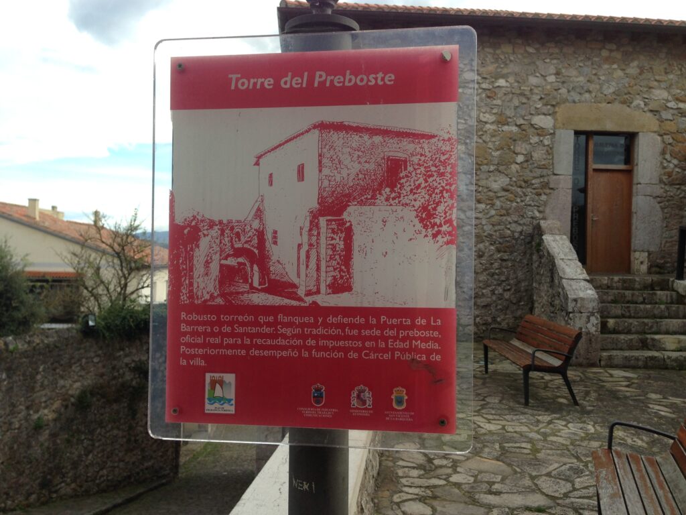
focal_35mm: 33
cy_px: 258
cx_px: 343
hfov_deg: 55.4
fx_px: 654
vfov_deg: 42.9
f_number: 2.4
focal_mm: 4.12
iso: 50
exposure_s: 1/444
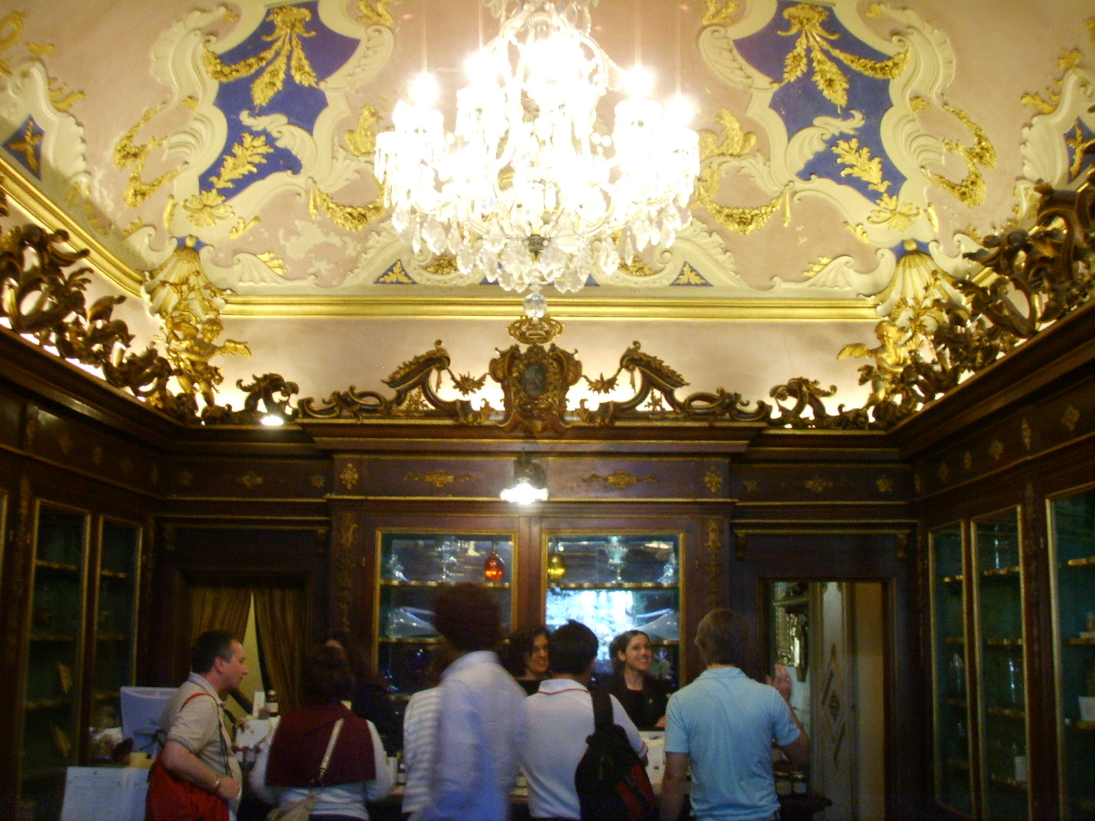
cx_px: 548
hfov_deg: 47.9
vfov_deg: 36.8
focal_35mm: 39
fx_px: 1234
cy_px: 410
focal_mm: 6.6
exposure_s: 1/8
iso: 150
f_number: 3.5
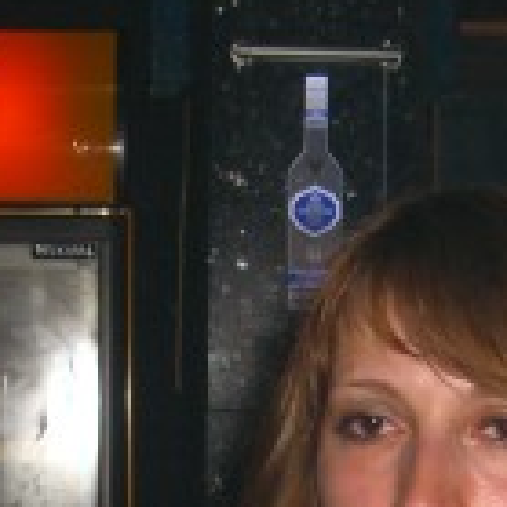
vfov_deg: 11.7
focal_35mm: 145
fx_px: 2403
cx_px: 285
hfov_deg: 12.0
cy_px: 653
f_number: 2.8
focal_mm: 7.9
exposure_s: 1/60
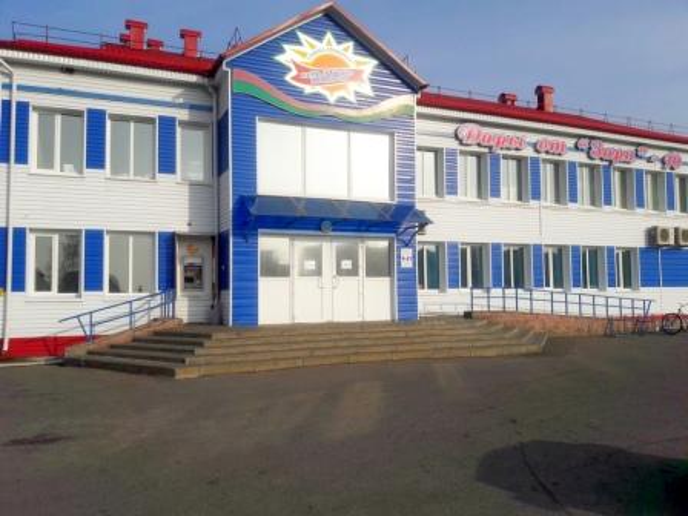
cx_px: 344
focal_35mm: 28
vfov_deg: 49.7
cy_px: 258
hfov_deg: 63.4
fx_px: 557
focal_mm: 3.7
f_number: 1.9
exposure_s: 1/2793
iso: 40
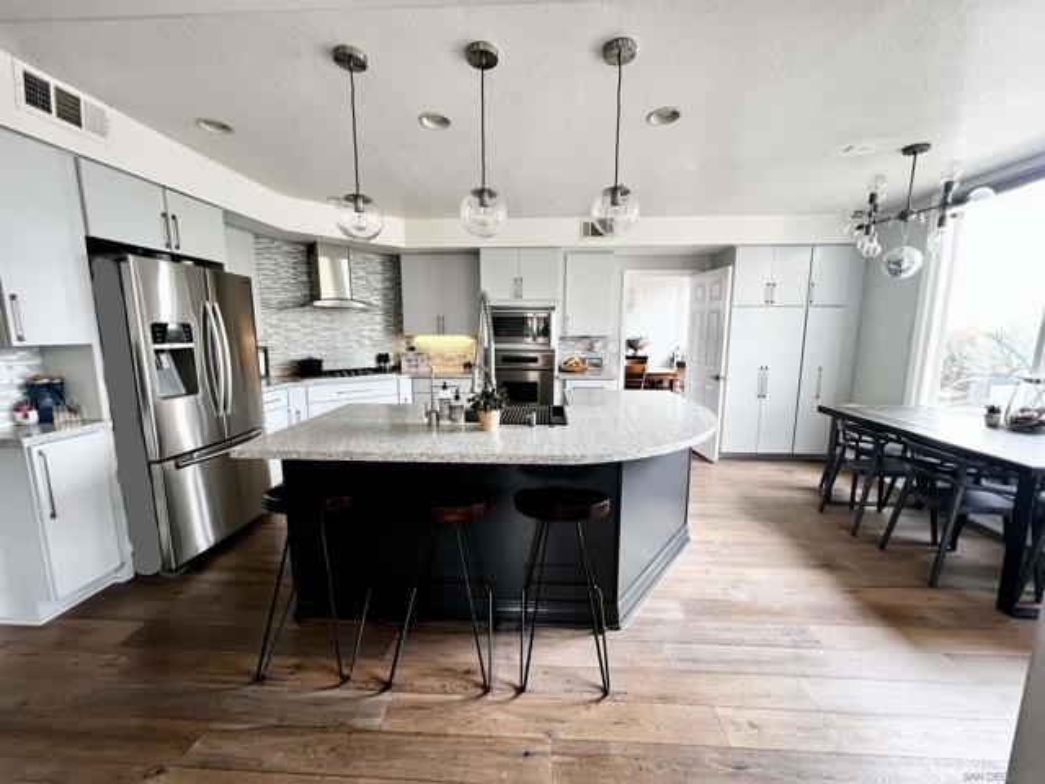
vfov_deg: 89.9
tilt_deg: -9.0
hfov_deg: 106.2
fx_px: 392
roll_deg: -0.1
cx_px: 522
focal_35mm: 13
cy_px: 392
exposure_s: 1/120
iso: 125
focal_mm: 1.57
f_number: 1.8
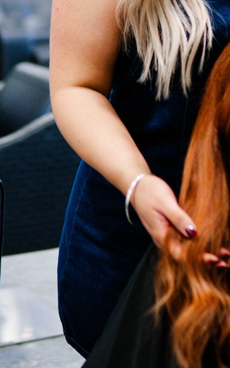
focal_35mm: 112
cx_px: 140
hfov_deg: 11.7
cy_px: 14
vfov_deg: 18.2
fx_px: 1124
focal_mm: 30
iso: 400
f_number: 1.4
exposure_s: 1/500
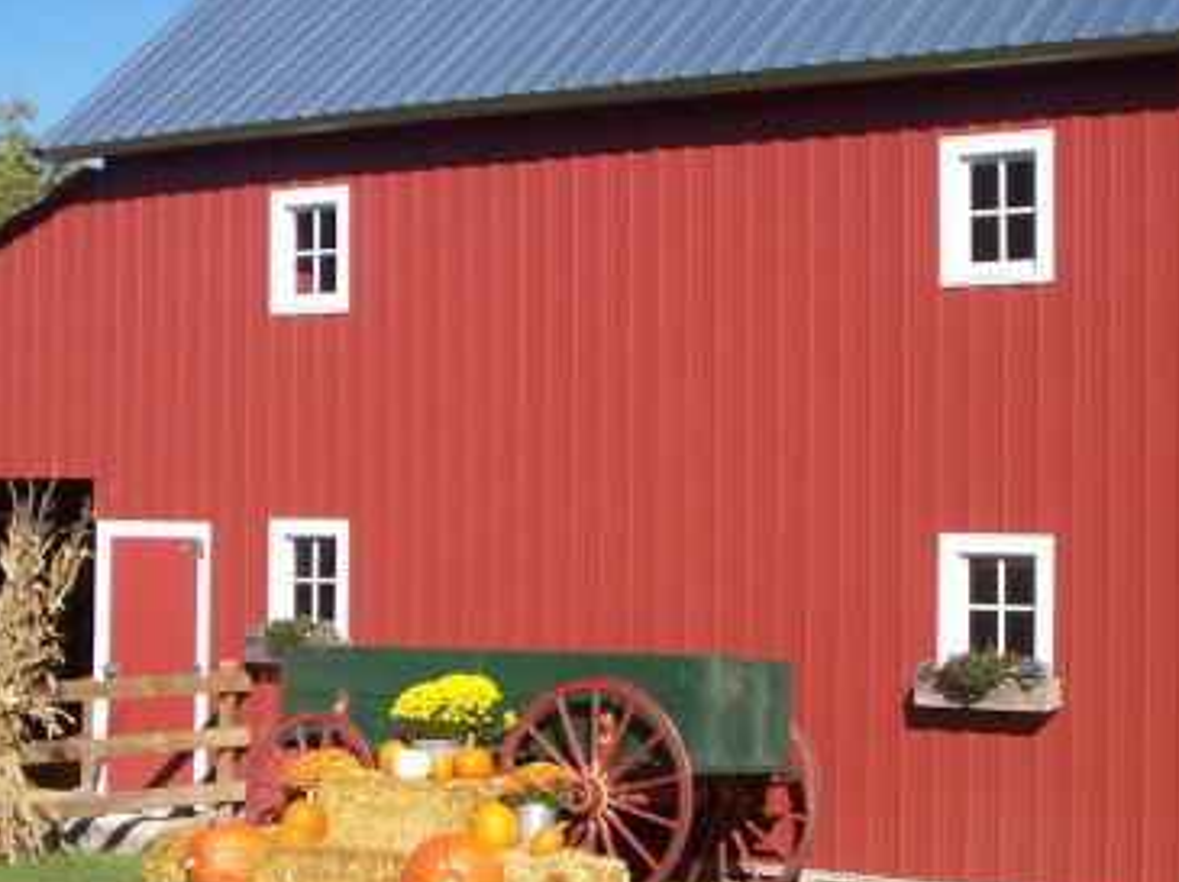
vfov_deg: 18.6
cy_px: 443
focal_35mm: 79
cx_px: 659
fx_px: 2688
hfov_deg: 24.7
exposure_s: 1/705
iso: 100
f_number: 4.5
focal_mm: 5.9
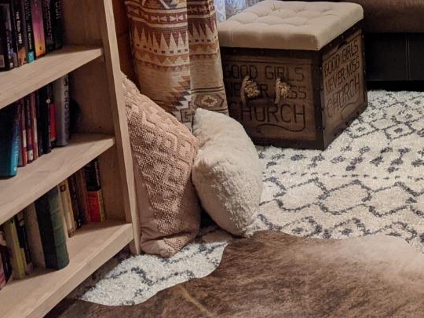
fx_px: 919
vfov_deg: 18.7
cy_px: -46
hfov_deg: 23.8
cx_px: 502
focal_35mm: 75
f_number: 1.73
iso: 185
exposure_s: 1/24
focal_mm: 4.38
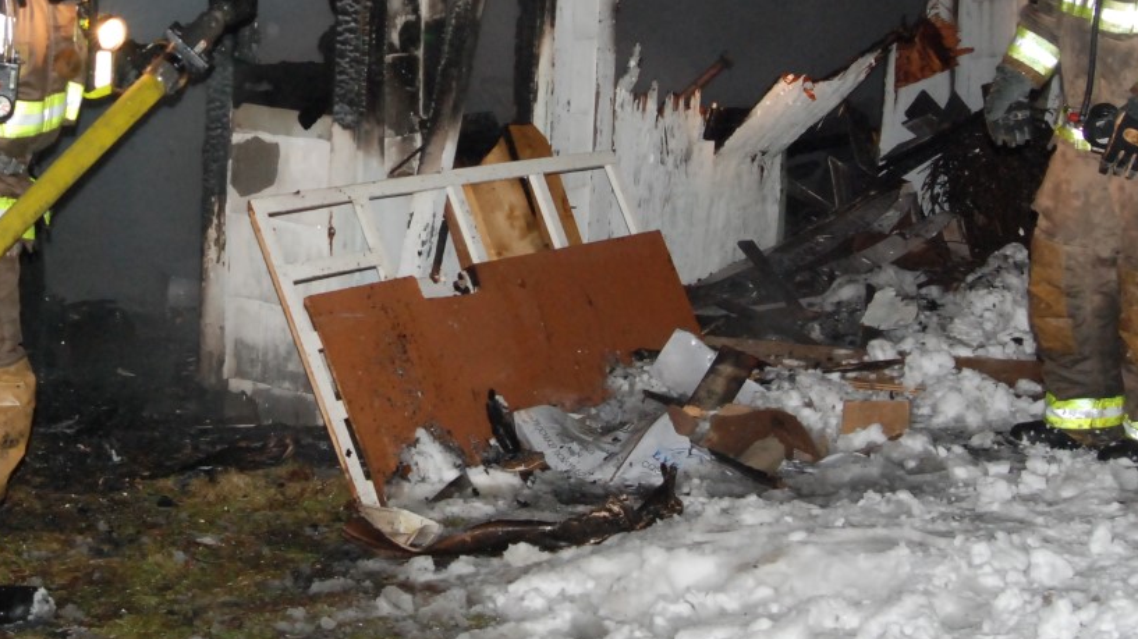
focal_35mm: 87
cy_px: 28
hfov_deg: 24.2
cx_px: 268
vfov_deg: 13.7
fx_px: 2624
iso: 1000
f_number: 6.3
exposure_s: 1/50
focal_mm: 28
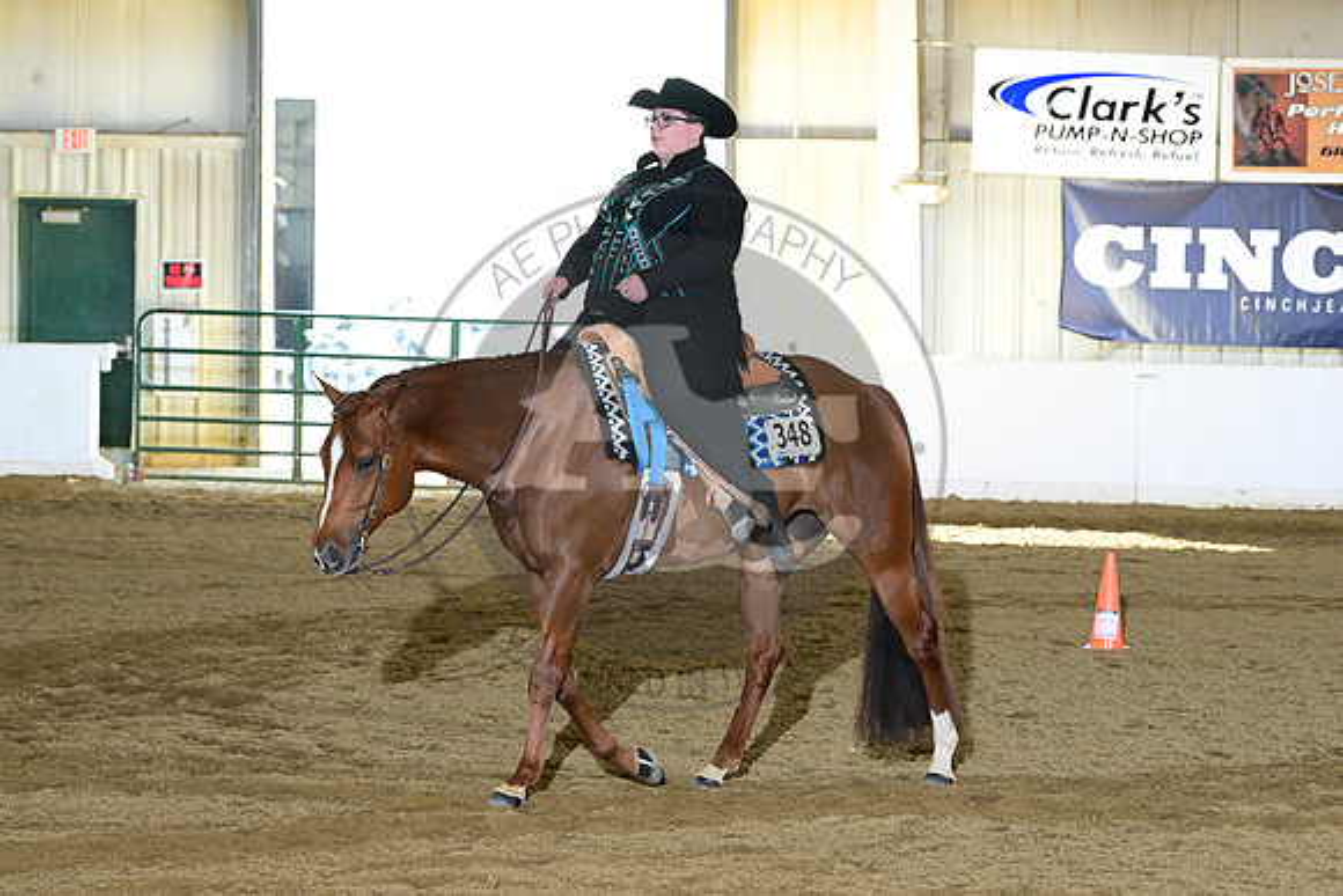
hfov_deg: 12.1
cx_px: 672
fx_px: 6343
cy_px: 448
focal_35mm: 170
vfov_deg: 8.1
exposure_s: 1/200
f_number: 8
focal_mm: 170
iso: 5000
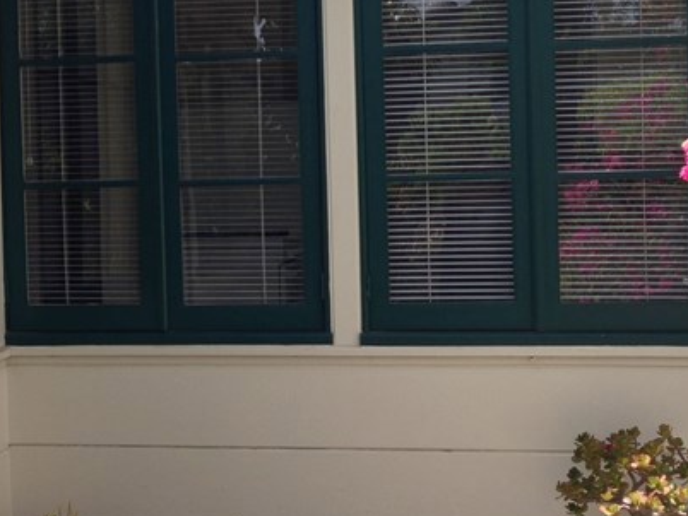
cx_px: 188
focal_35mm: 84
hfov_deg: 23.1
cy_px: 212
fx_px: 1671
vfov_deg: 17.6
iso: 50
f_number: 2.4
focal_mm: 4.12
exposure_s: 1/547
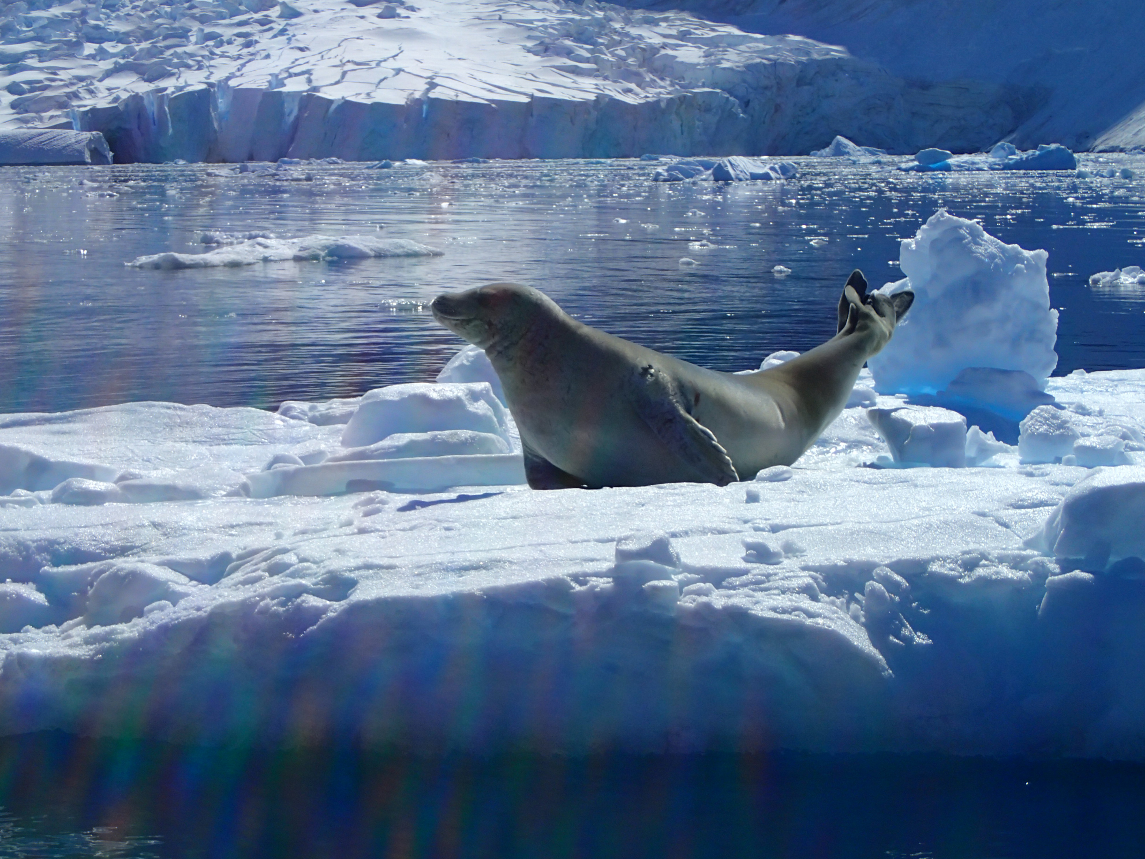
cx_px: 572
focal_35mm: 80
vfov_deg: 18.4
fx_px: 2646
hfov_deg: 24.4
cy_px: 430
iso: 100
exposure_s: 1/250
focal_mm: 14.41
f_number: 16
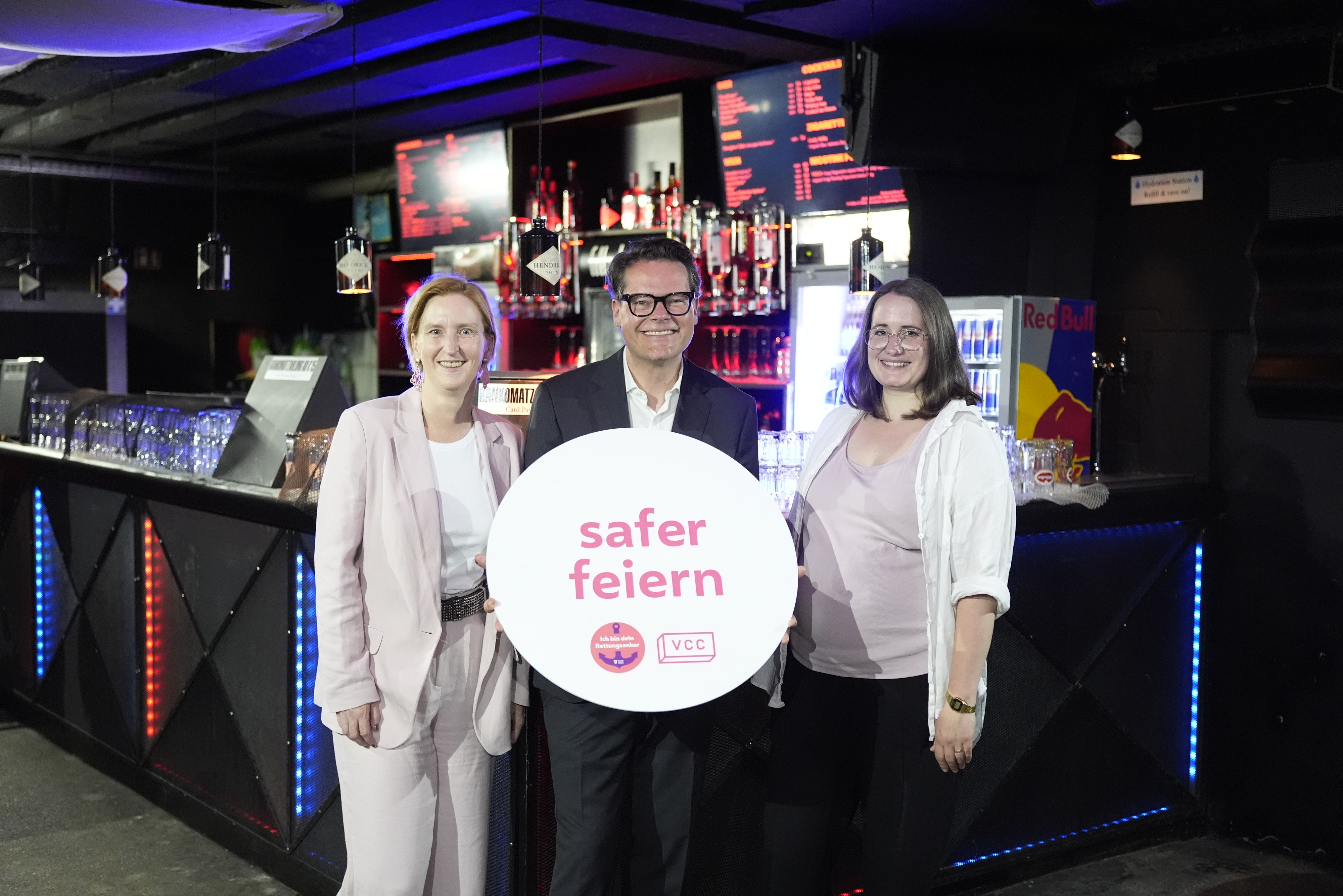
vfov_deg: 31.9
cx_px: 672
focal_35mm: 42
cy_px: 448
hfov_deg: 46.4
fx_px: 1567
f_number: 2.2
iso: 6400
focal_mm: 42
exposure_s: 1/100
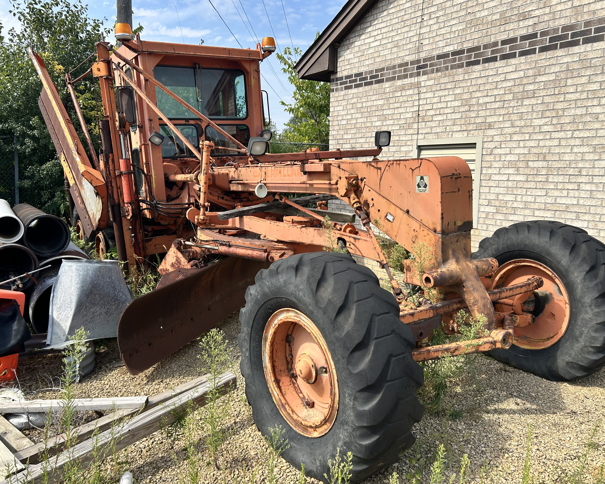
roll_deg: +0.1
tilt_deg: -9.3
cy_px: 246
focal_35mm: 28
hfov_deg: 62.2
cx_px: 304
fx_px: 501
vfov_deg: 51.5
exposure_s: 1/2457
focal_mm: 5.7
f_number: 1.5
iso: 50
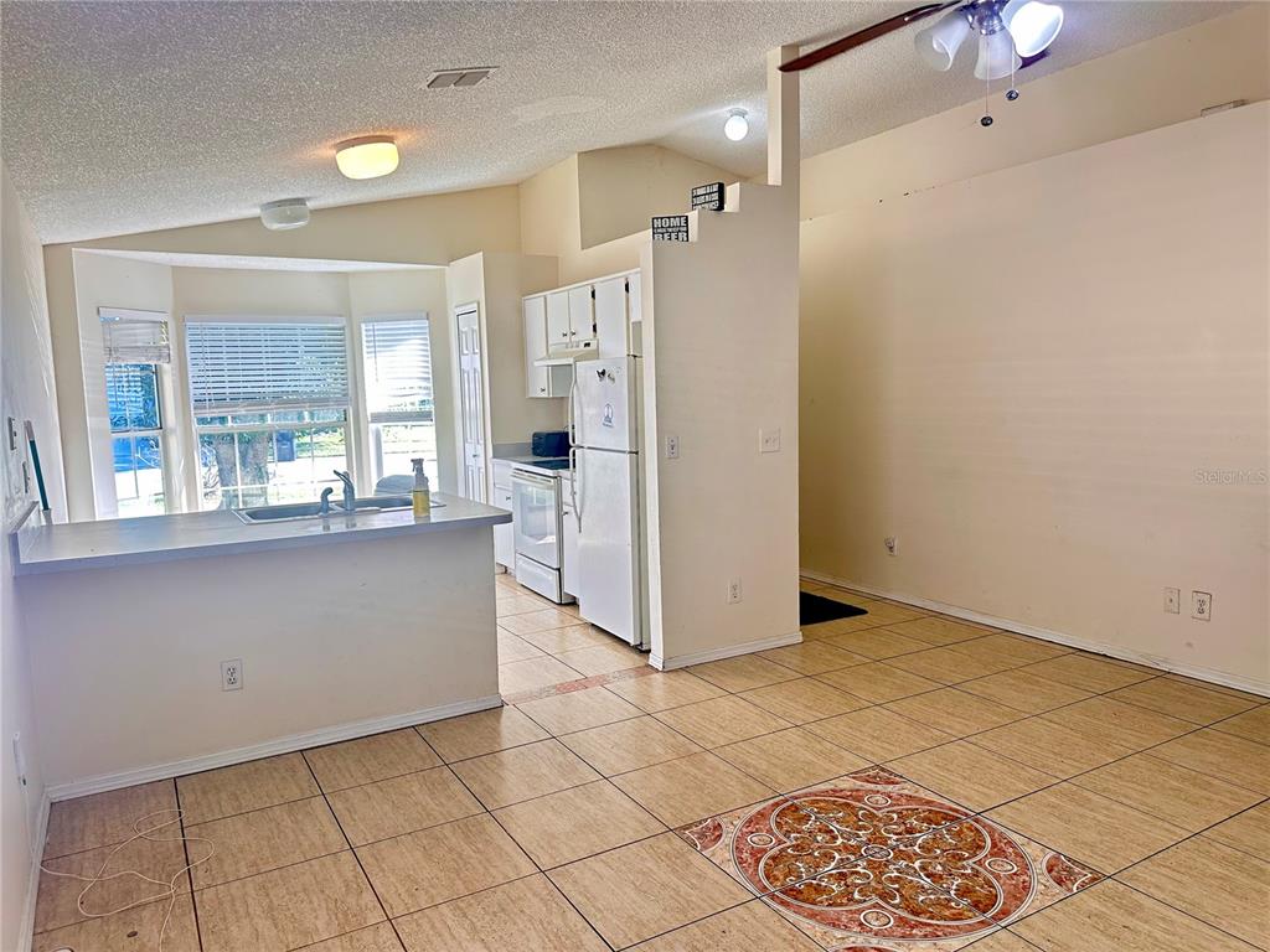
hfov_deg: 71.6
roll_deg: +0.9
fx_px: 881
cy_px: 476
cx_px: 635
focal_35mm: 24
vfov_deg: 56.8
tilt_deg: -6.0
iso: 160
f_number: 1.78
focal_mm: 6.86
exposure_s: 1/120
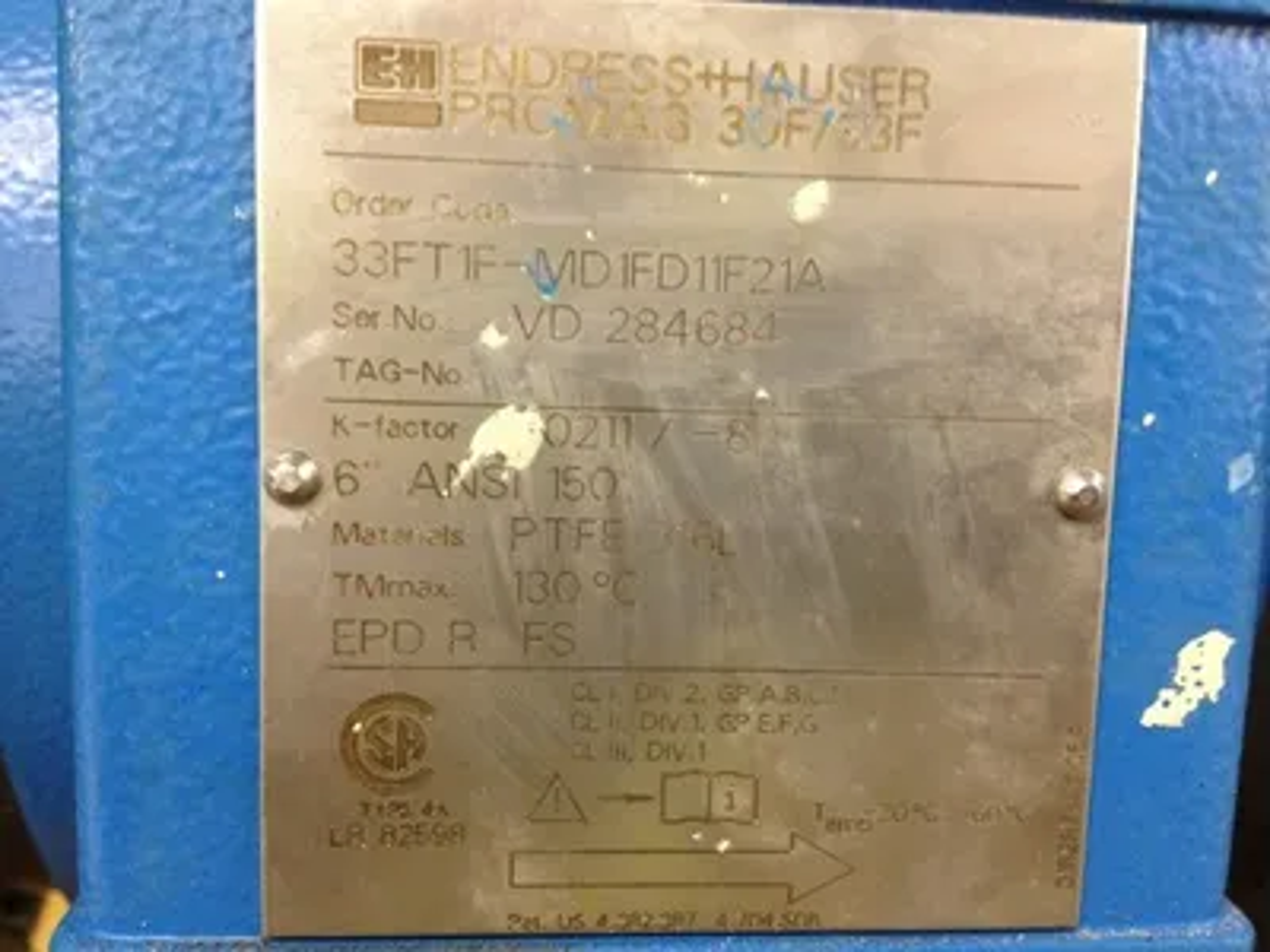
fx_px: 1284
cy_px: 476
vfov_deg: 40.7
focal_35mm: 35
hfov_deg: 52.6
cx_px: 635
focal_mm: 4.28
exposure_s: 1/20
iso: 250
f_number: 2.4
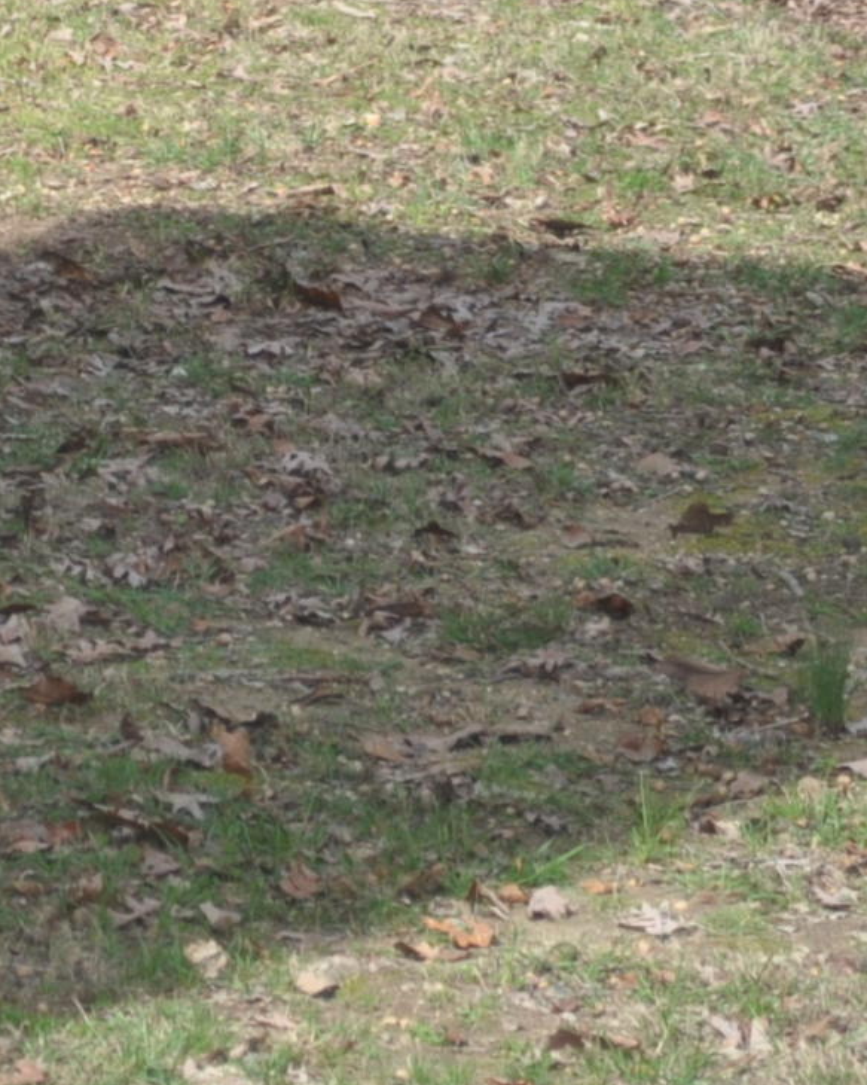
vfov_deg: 6.4
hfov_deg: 5.0
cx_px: -1279
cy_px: 0
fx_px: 9657
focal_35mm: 301
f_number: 4.8
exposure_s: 1/500
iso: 220
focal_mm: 52
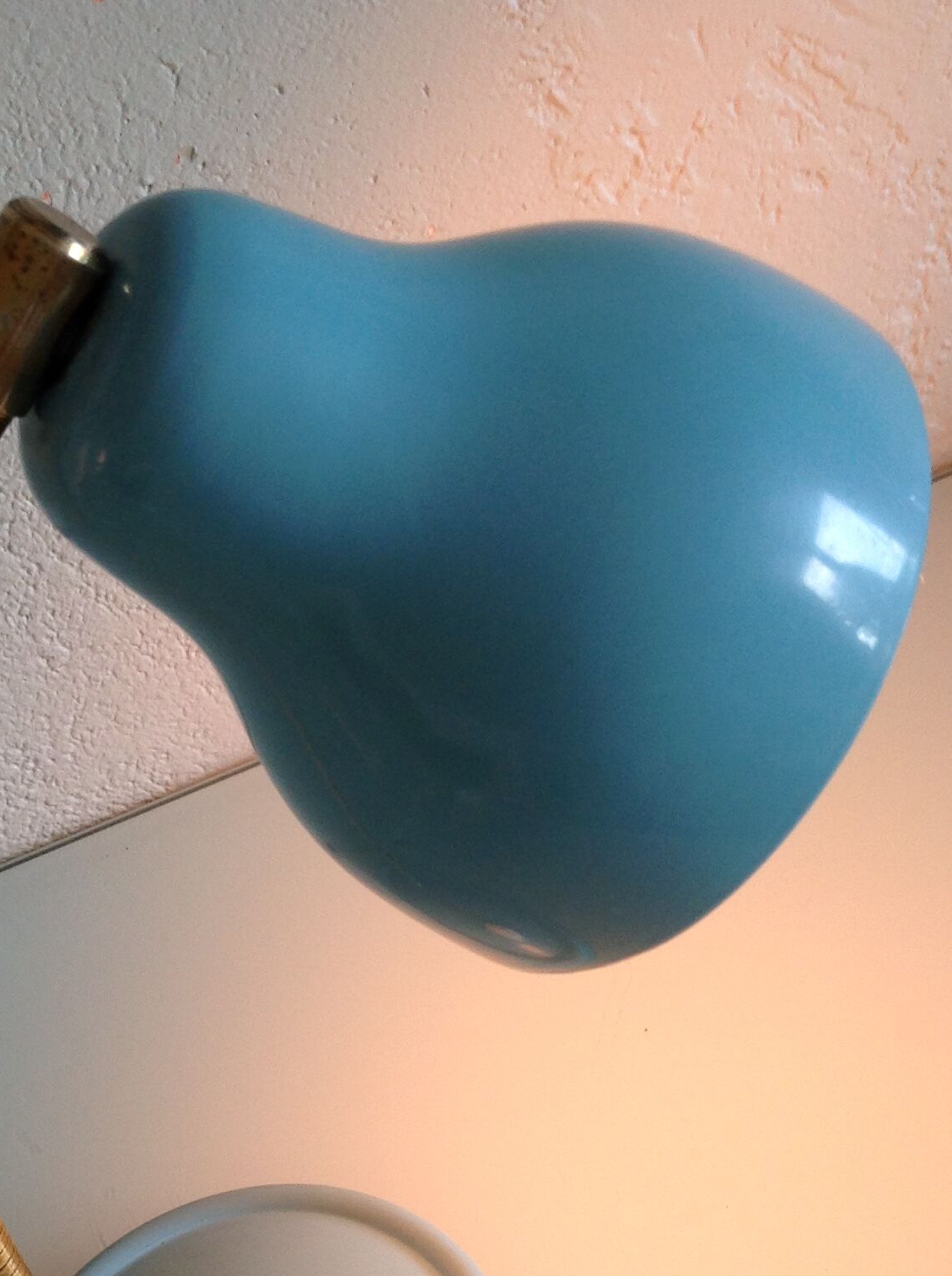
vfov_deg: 31.4
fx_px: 2206
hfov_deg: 24.3
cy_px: 1026
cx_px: 354
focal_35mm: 60
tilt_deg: -48.4
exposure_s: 1/25
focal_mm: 4.28
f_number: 2.4
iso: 64
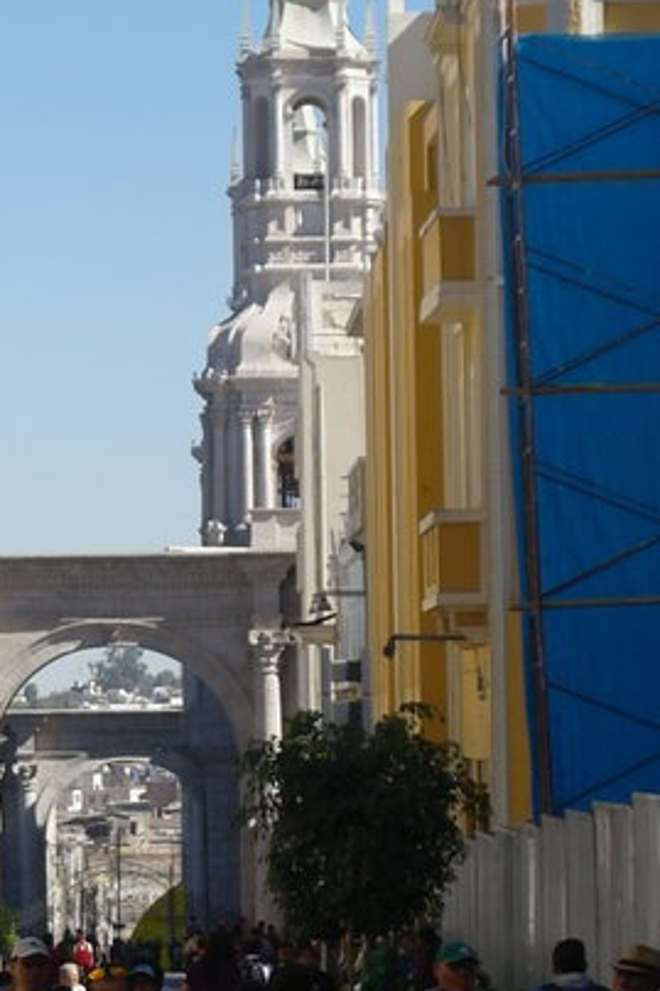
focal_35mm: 223
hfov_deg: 6.1
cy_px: 313
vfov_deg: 9.2
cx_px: 52
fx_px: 6137
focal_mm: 33
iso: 200
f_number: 7.1
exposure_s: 1/320
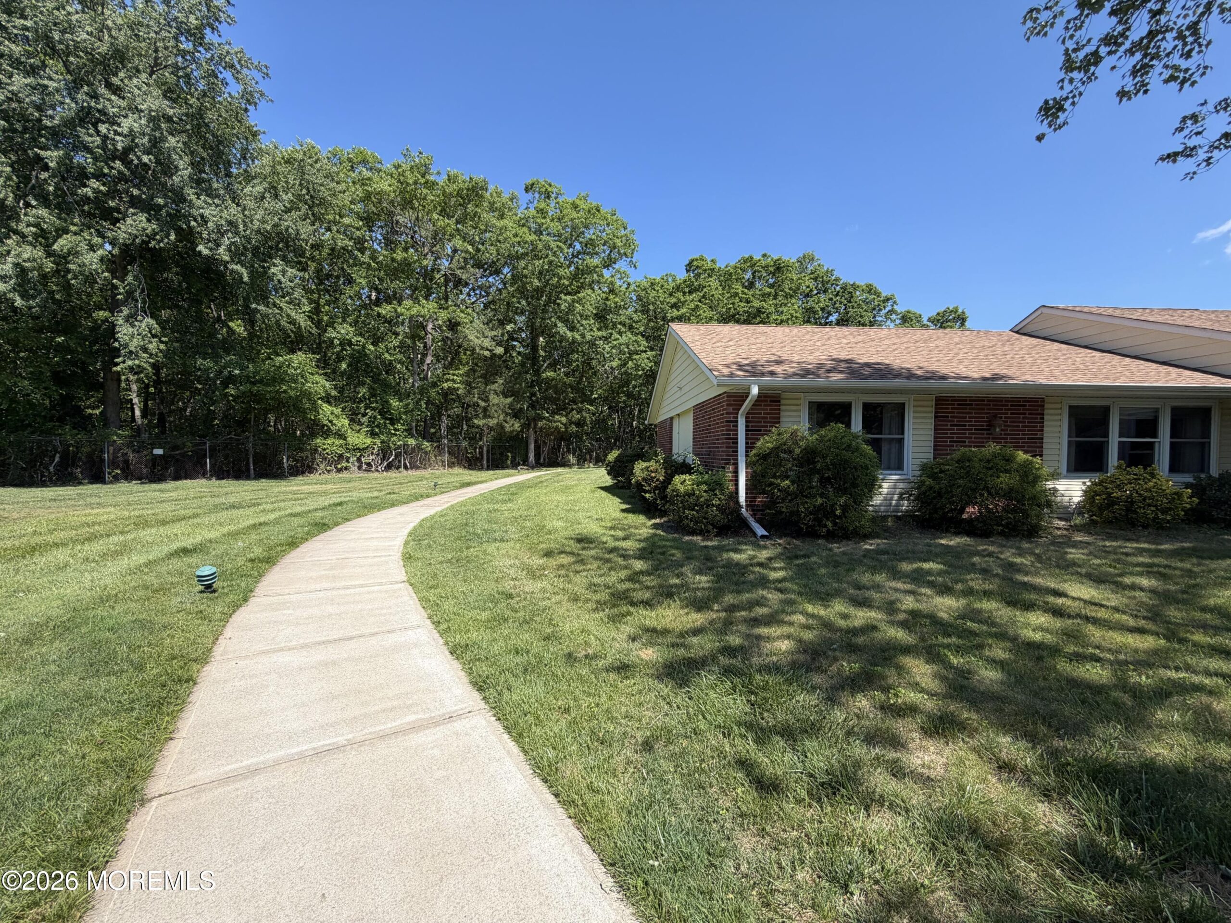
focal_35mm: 14
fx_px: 498
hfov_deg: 102.1
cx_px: 616
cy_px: 462
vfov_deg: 85.7
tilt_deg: +0.0
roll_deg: +0.0
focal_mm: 2.22
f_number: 2.2
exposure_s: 1/770
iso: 32
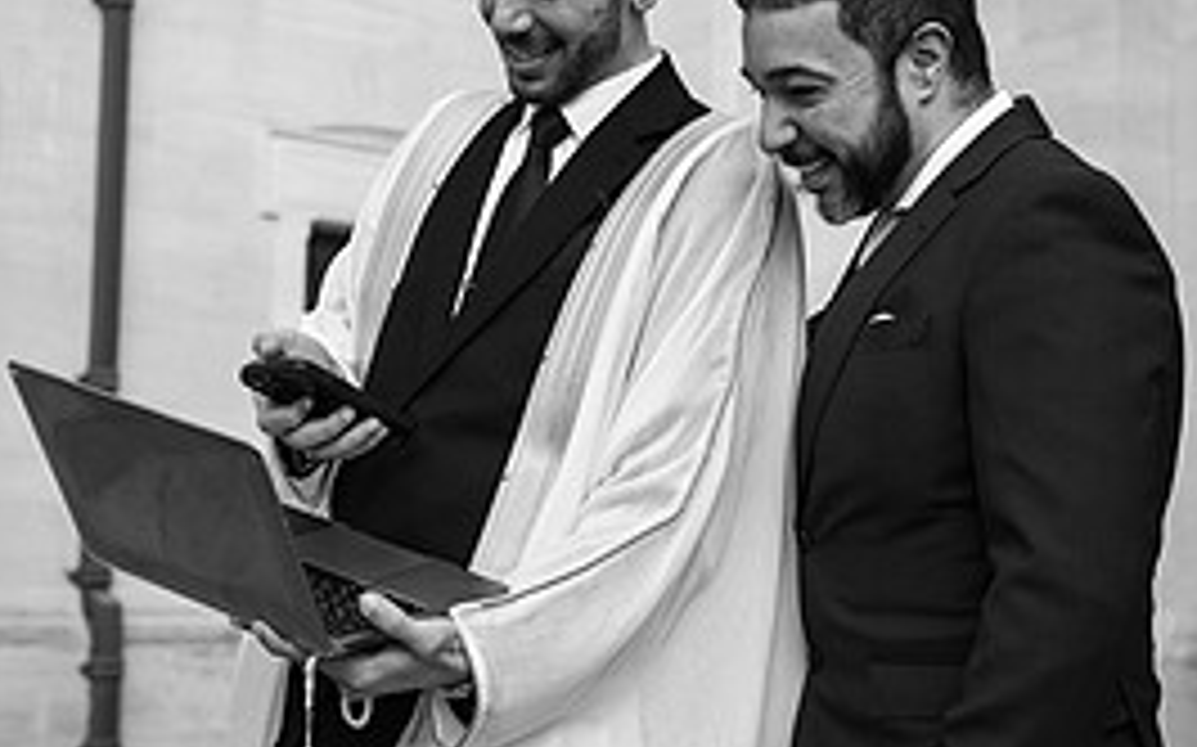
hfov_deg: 29.8
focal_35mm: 69
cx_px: 558
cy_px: 320
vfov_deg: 18.8
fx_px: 2250
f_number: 3.5
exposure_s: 1/500
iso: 200
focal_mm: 40
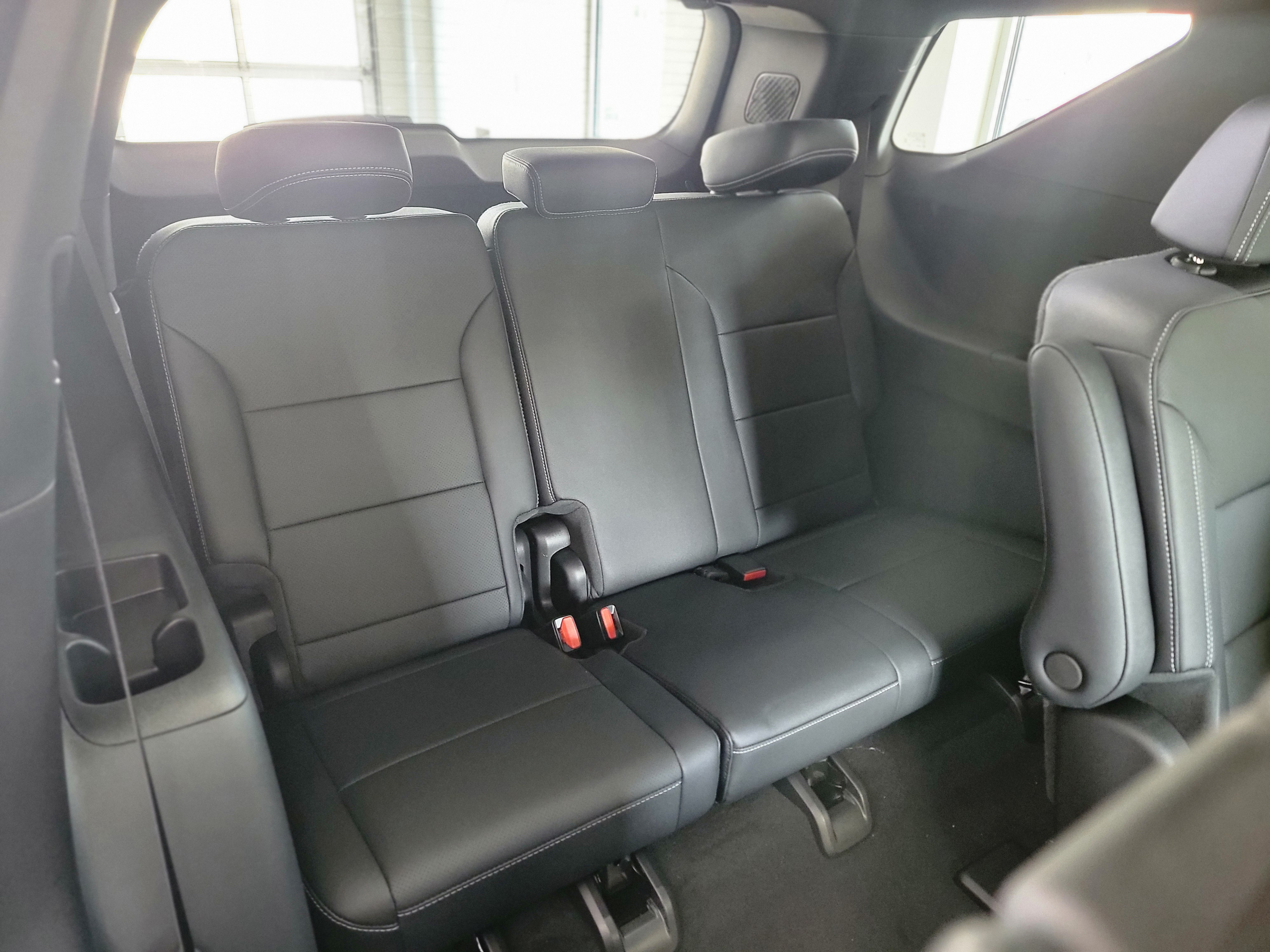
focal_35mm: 24
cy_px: 476
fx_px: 881
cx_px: 635
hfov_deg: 71.6
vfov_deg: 56.8
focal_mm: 6.7
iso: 500
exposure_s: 1/17.2
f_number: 1.8
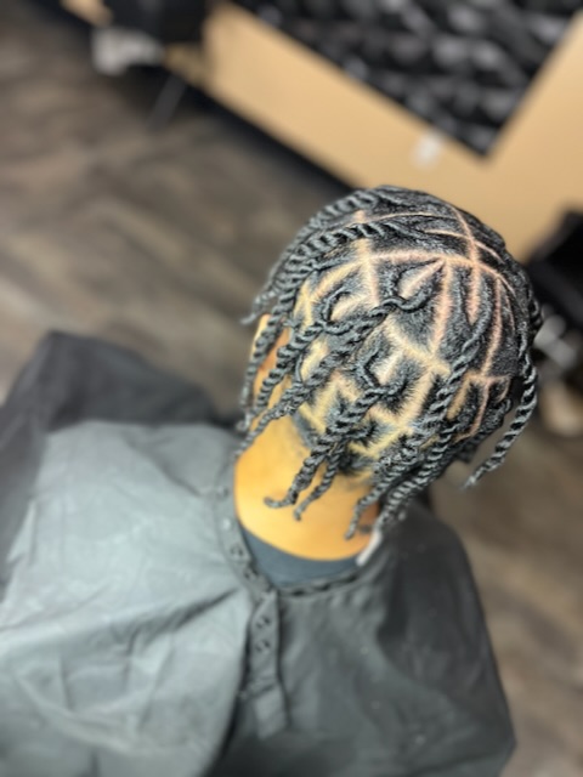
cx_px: 292
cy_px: 388
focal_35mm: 26
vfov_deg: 67.3
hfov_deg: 53.1
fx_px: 584
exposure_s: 1/60
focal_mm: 5.1
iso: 320
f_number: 1.6
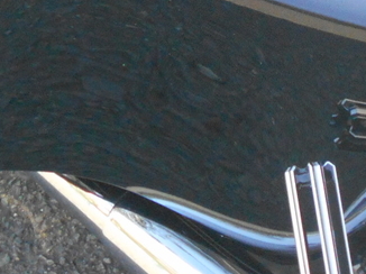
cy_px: -53
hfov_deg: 12.2
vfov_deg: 9.0
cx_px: 274
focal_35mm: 162
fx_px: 1712
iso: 450
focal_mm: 7.7
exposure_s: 1/250
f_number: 4.2
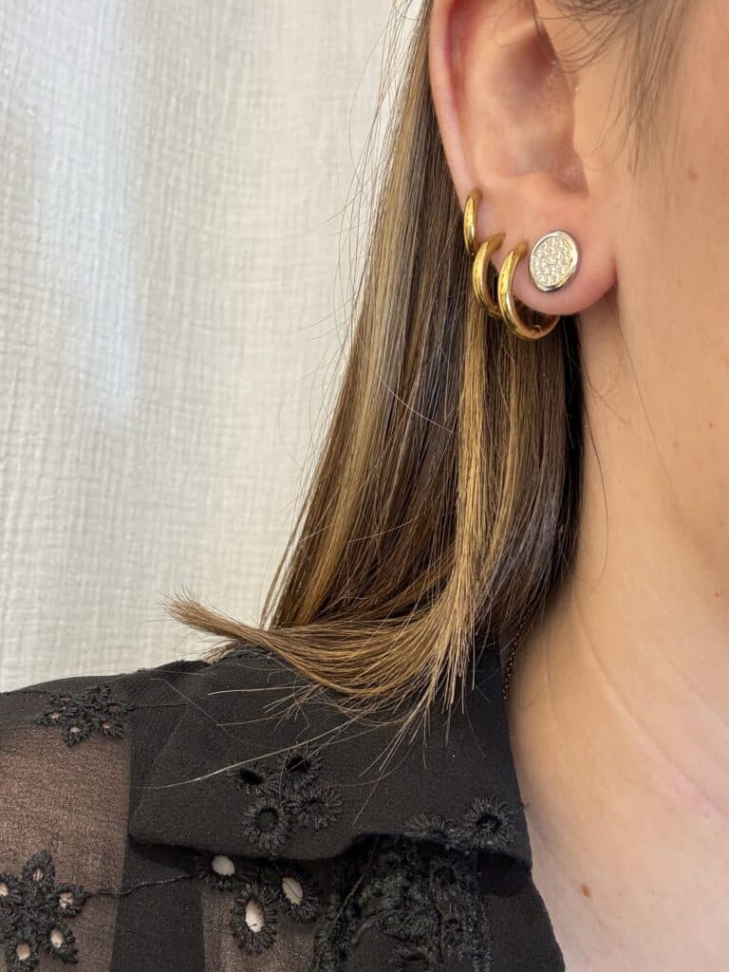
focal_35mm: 30
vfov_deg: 60.0
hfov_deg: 46.8
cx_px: 364
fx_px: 842
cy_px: 486
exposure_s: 1/50
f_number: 1.9
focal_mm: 2.69
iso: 125
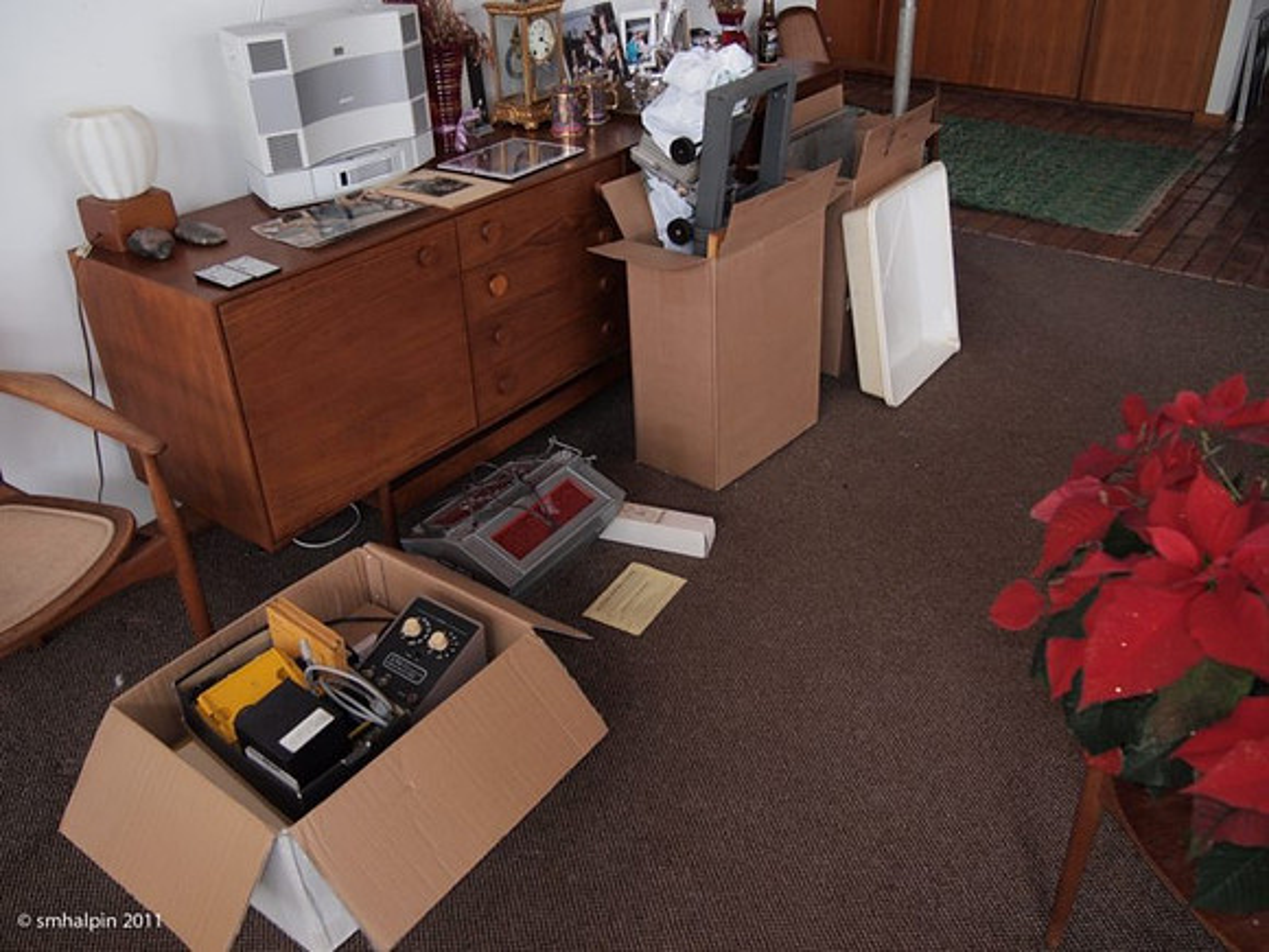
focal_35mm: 30
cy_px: 476
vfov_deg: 46.8
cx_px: 634
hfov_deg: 60.0
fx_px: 1100
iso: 400
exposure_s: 1/60
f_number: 3.6
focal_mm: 15
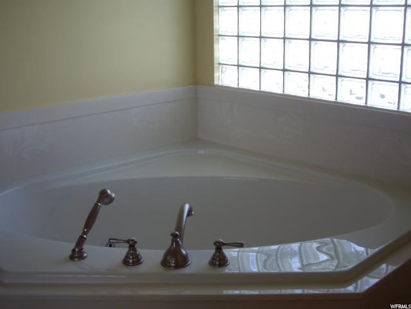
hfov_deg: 40.4
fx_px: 558
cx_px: 206
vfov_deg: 30.9
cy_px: 154
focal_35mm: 47
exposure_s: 1/80
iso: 100
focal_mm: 7.6
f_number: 3
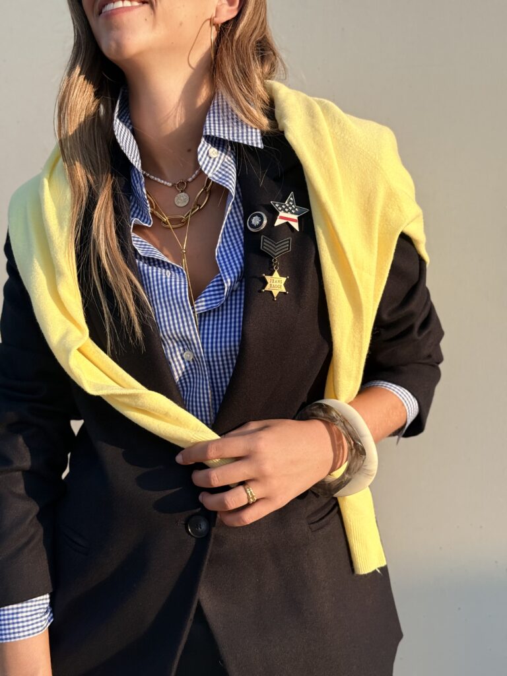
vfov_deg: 39.7
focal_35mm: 48
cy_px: 338
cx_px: 254
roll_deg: -1.5
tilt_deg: -1.2
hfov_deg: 30.3
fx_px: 937
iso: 64
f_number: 1.78
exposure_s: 1/2273
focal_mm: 6.76
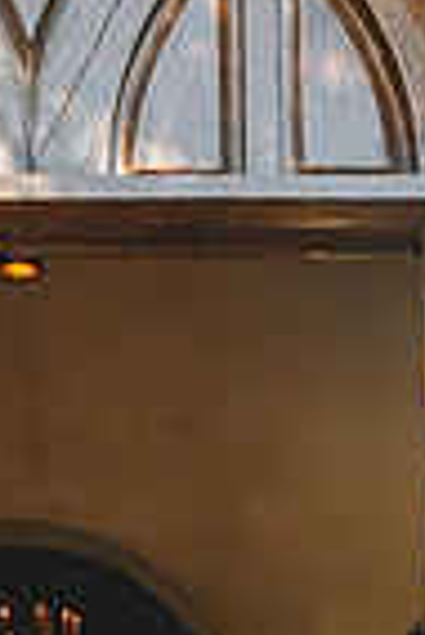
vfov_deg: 23.7
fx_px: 1342
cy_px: 805
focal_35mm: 76
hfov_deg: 17.6
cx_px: 2
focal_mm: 24
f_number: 2.8
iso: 2500
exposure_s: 1/3200
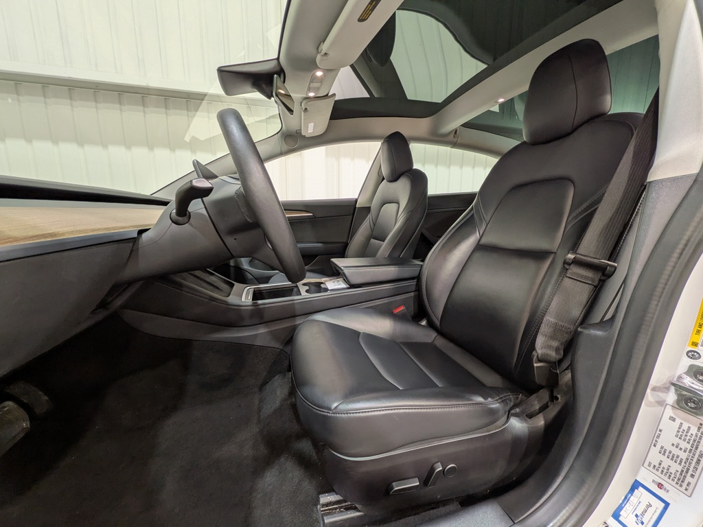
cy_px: 264
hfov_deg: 102.1
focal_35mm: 14
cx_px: 352
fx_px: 284
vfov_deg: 85.7
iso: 53
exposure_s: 1/24
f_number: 2.2
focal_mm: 1.83
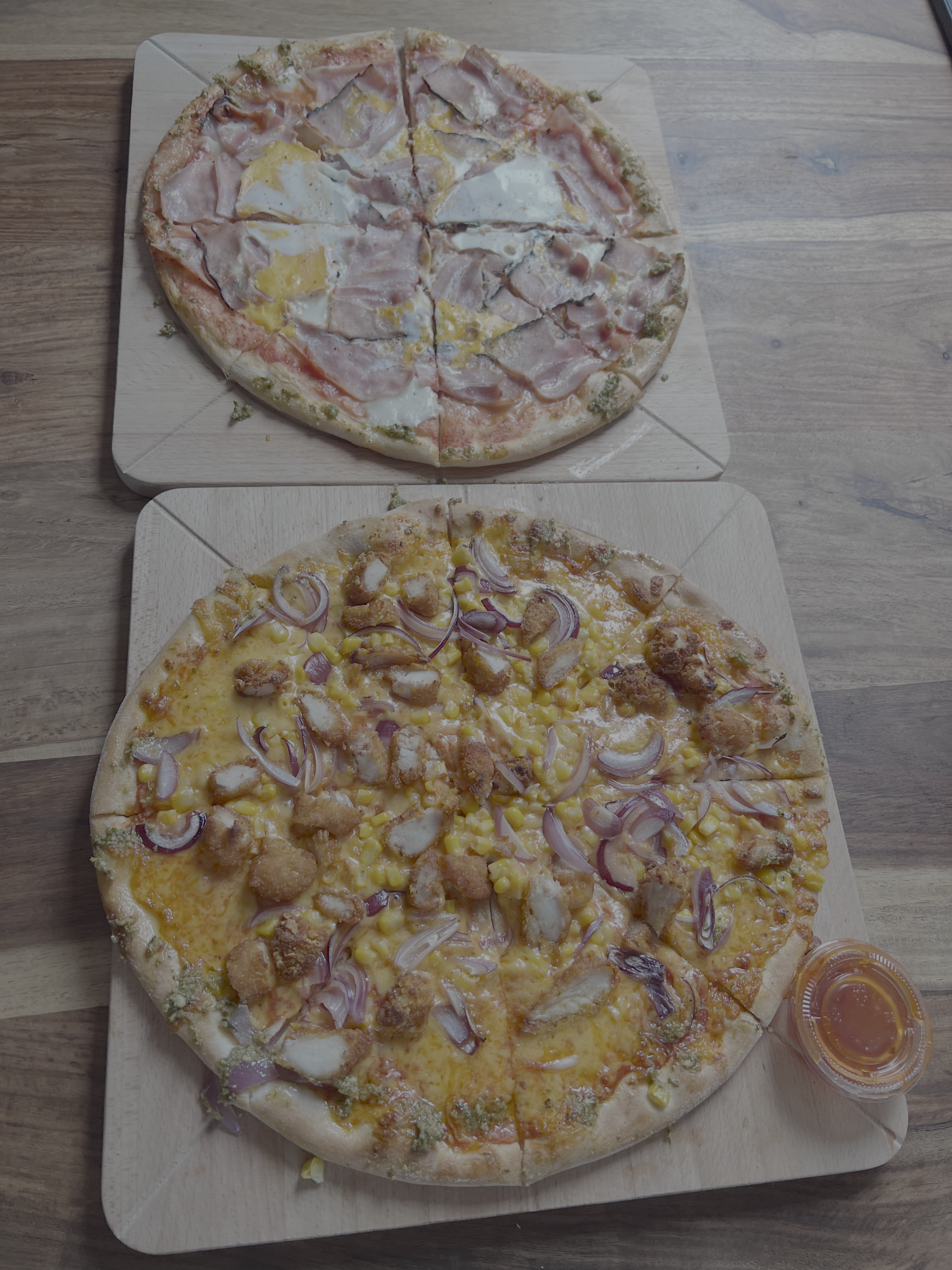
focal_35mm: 26
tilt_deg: -64.0
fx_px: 953
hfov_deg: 53.1
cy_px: 635
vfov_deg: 67.3
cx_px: 476
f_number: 1.5
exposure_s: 1/121
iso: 64
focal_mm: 5.7
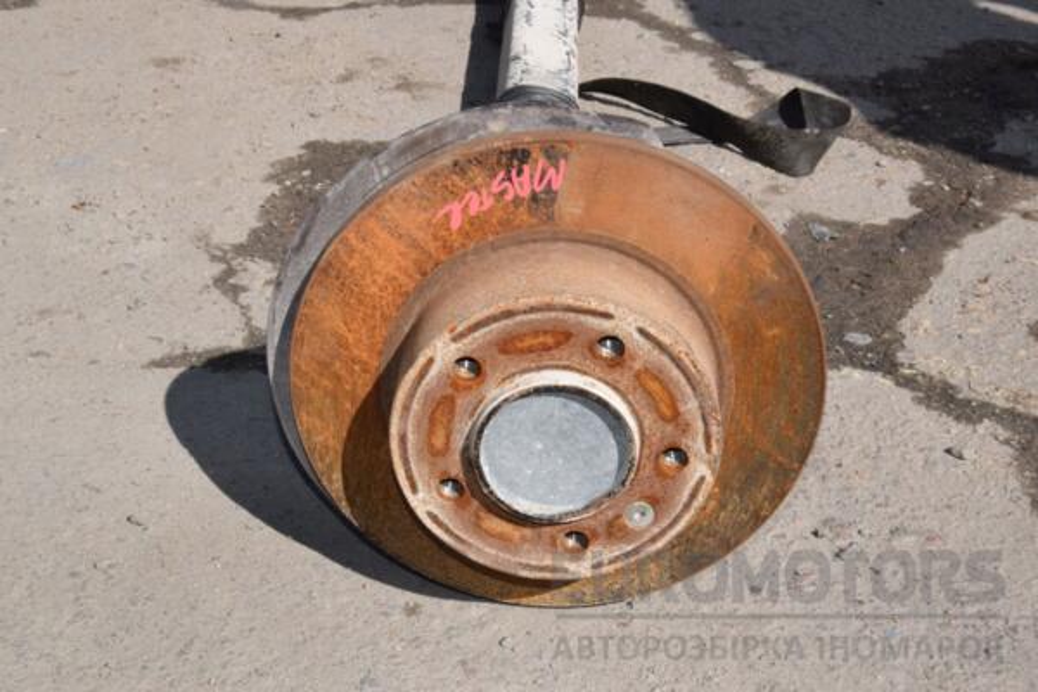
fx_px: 1730
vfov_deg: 22.6
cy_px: 346
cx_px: 519
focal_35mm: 60
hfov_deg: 33.4
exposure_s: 1/200
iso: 800
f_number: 29
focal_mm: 40
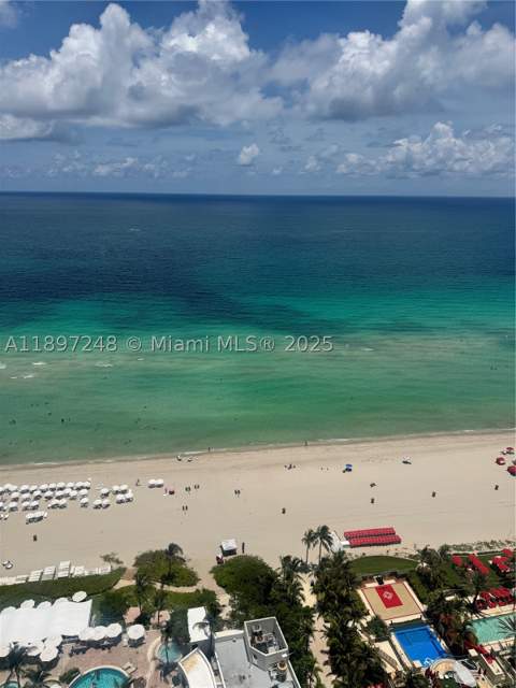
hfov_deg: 56.8
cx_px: 258
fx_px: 477
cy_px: 344
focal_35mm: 24
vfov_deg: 71.6
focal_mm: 6.76
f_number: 1.78
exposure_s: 1/12346
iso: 80
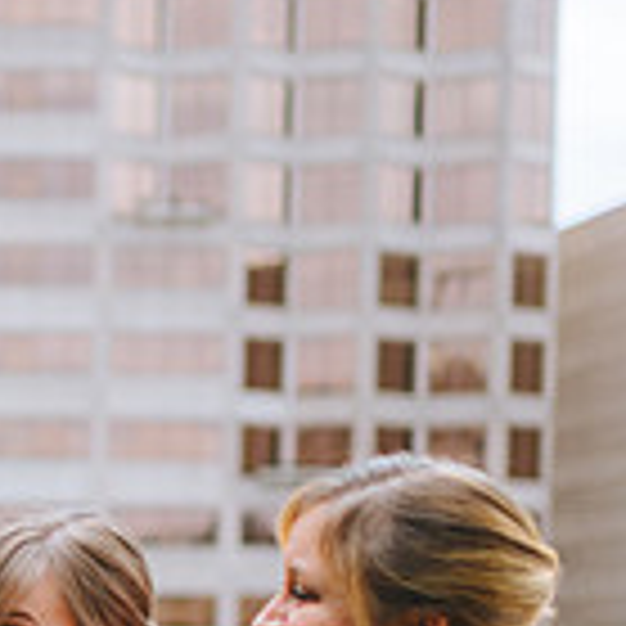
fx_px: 2537
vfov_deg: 13.6
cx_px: -621
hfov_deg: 12.4
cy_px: 781
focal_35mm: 124
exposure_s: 1/3200
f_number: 2
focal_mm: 35
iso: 100
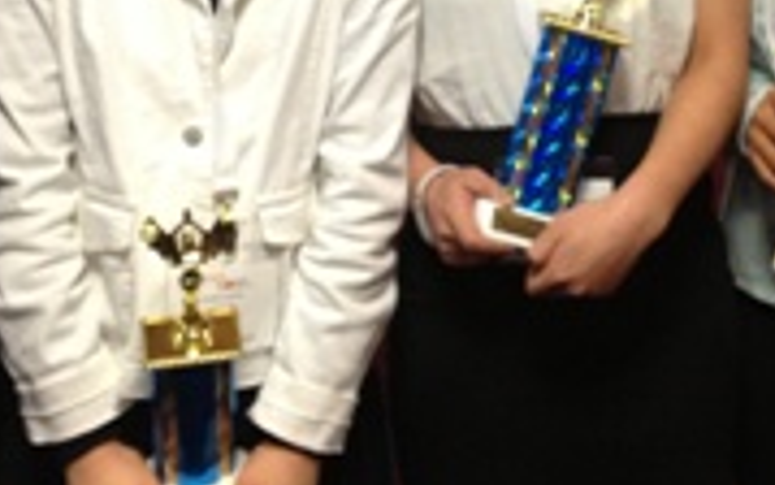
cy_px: -56
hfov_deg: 22.3
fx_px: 1965
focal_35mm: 93
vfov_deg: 13.8
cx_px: 455
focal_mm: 4.28
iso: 250
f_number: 2.4
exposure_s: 1/20
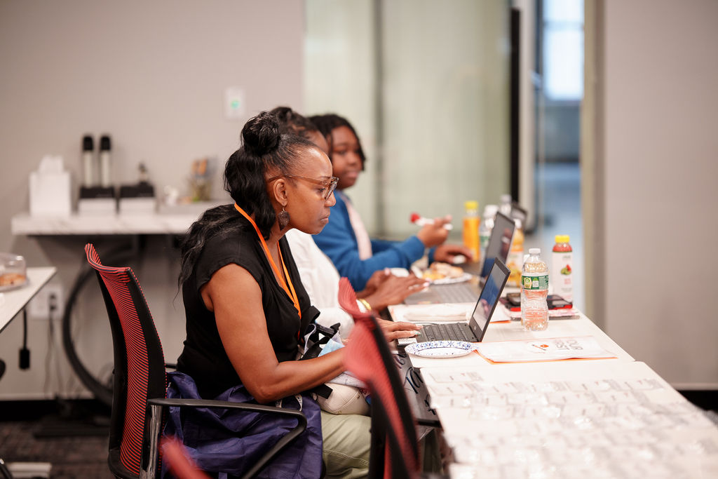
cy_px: 240
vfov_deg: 16.1
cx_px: 359
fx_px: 1695
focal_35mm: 85
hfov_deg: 23.9
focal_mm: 85
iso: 800
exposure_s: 1/250
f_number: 1.4
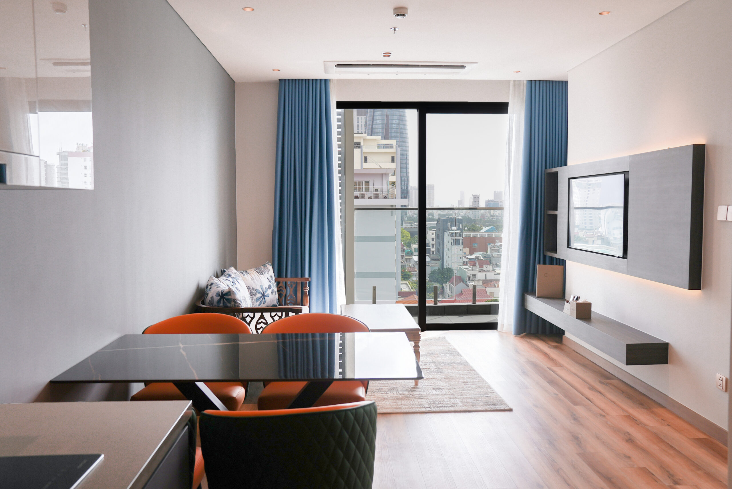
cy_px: 244
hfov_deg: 61.9
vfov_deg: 43.7
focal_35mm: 30
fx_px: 610
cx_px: 366
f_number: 5.6
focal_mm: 30
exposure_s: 1/125
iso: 80
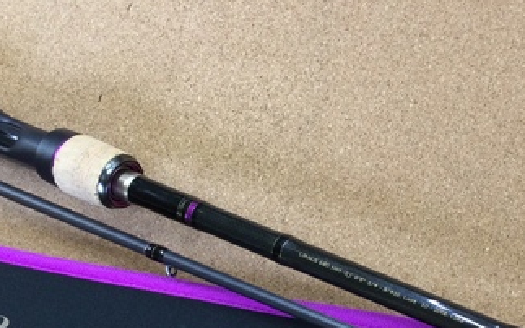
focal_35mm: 61
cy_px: 300
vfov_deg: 20.8
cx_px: 367
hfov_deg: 33.1
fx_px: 873
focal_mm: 3.3
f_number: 2.4
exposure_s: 1/30
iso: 100
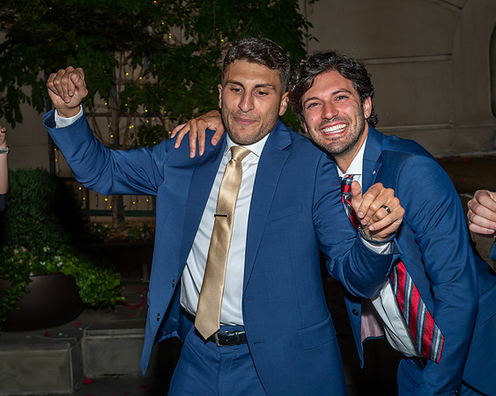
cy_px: 192
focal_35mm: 67
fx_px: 985
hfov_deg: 28.2
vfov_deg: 22.7
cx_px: 202
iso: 500
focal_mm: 32
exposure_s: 1/250
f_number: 5.6
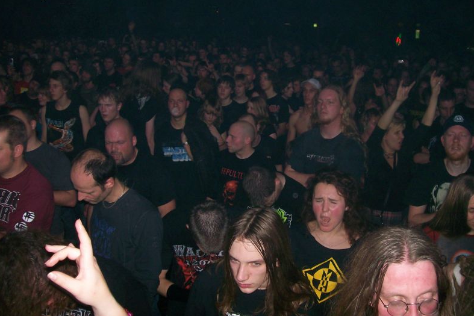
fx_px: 500
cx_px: 234
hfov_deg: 50.7
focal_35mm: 38
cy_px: 158
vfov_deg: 35.1
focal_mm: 6
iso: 80
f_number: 2.7
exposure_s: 1/64
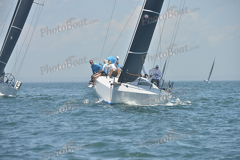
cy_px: 80
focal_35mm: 240
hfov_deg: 8.6
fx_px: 1600
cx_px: 120
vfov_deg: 5.7
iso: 280
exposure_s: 1/1000
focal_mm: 240
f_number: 7.1
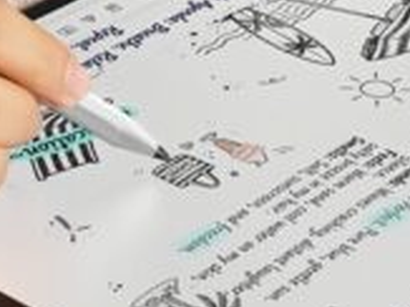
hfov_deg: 10.5
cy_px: -432
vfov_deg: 7.4
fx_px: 2213
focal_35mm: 187
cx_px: 55
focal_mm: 30
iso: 125
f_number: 5.6
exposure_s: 1/4
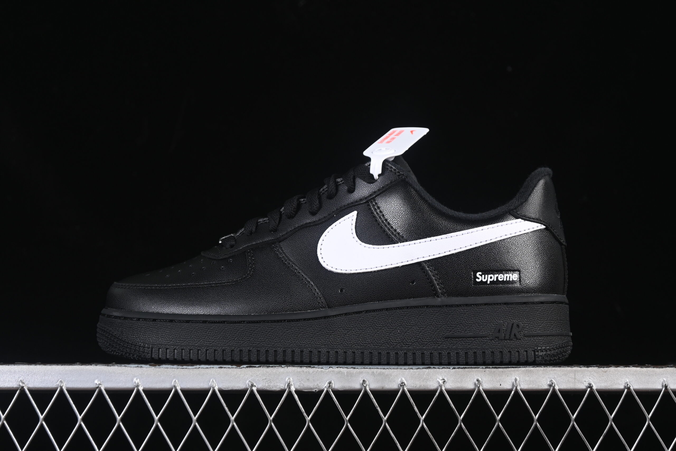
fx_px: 1408
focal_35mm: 75
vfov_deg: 18.2
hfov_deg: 27.0
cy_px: 226
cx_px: 338
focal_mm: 50
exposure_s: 1/60
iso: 160
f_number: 6.3
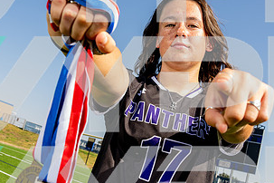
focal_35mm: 46
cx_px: 142
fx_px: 350
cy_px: 85
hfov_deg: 42.7
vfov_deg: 29.2
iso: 50
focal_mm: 24
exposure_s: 1/125
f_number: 7.1
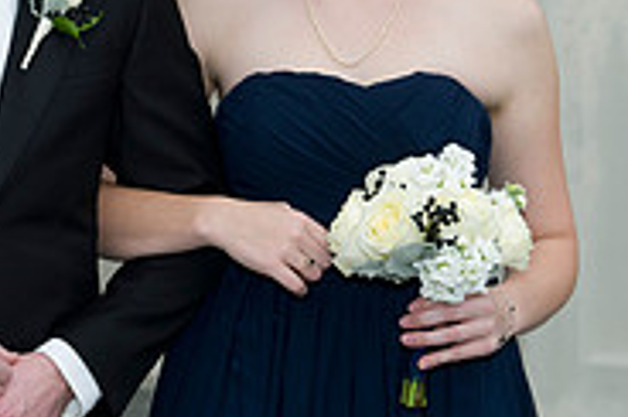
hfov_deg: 12.2
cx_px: -184
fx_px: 2856
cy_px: 133
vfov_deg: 8.3
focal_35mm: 164
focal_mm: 52
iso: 200
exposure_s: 1/125
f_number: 4.5
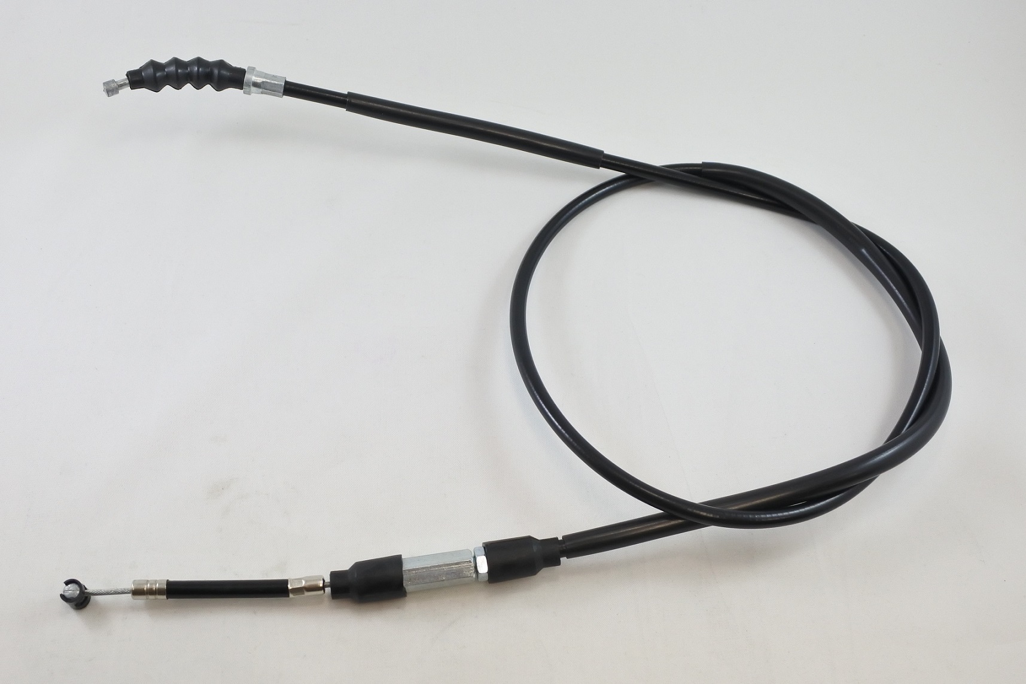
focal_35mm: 31
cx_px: 513
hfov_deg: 60.3
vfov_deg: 42.3
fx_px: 883
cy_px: 342
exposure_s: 1/200
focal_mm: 11.6
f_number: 3.8
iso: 400
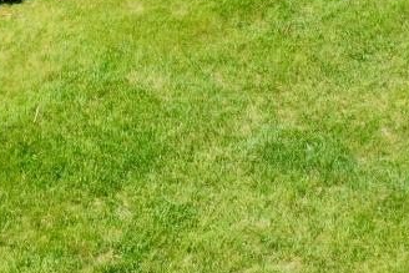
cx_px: 80
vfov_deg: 10.0
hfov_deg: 15.9
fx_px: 1455
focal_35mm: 128
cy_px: -253
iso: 100
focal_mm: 10.26
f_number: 6.3
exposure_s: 1/320
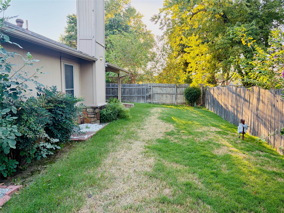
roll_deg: -0.2
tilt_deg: -3.8
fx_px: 213
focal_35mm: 26
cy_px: 106
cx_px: 142
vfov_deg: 53.1
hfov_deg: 67.3
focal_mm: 5.96
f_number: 1.6
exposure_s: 1/198
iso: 64
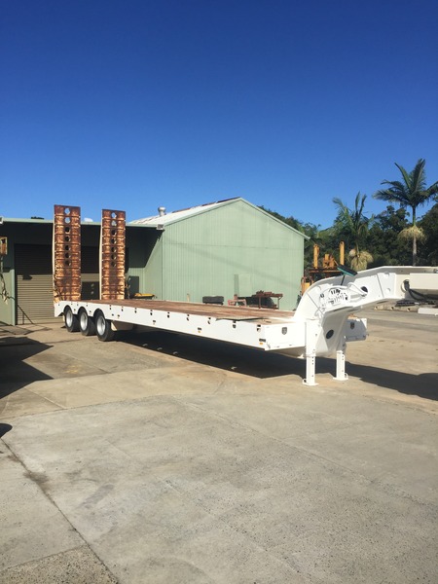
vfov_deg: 61.7
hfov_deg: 48.2
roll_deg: -0.5
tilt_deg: -2.5
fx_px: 489
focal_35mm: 29
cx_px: 219
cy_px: 292
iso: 32
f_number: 2.2
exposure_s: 1/3049
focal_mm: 4.15
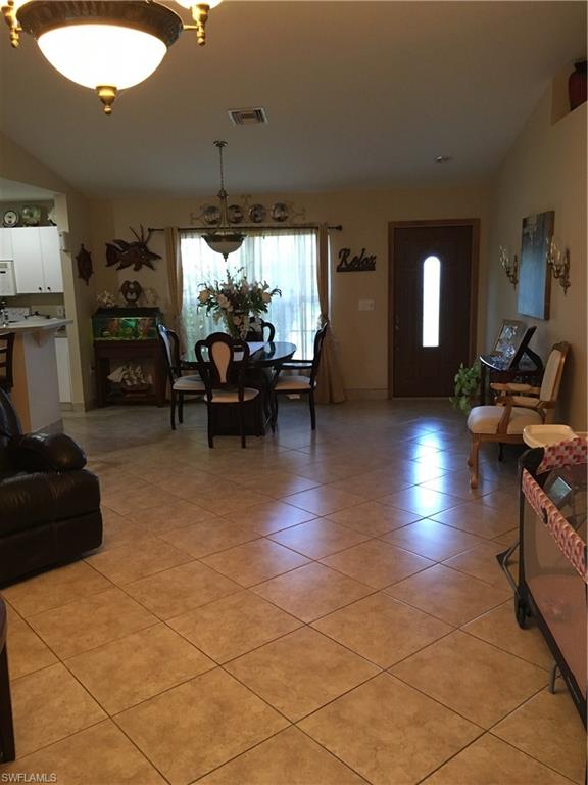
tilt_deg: -10.5
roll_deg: +0.7
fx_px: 657
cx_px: 294
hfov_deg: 48.2
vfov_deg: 61.7
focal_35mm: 29
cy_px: 392
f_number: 2.2
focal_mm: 4.15
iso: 160
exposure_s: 1/30
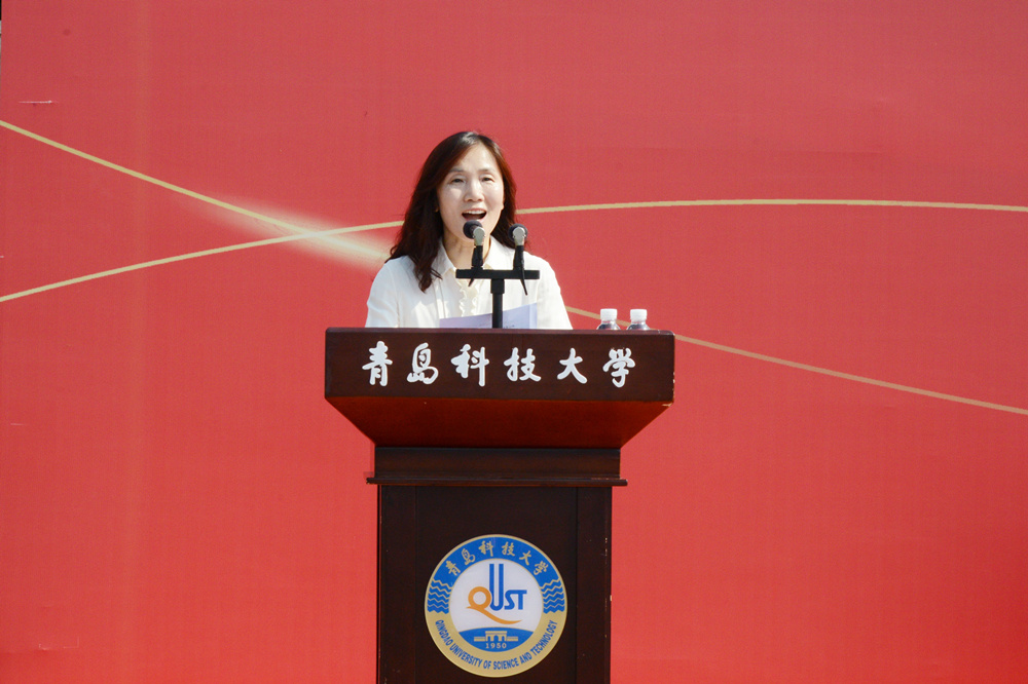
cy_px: 342
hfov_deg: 28.9
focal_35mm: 70
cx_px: 514
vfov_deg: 19.4
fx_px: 1998
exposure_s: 1/800
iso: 1000
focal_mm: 70
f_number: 14
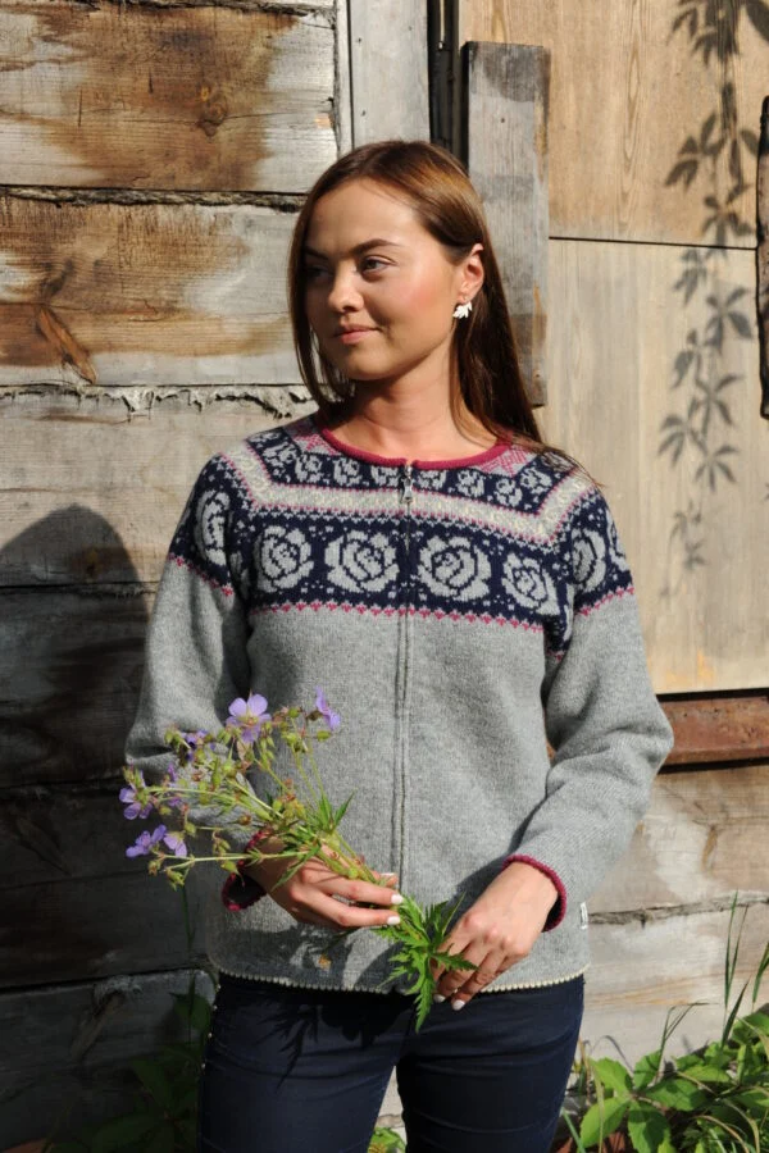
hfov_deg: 27.0
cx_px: 384
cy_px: 576
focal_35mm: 50
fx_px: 1602
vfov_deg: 39.6
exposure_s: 1/400
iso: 200
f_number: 10
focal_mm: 50
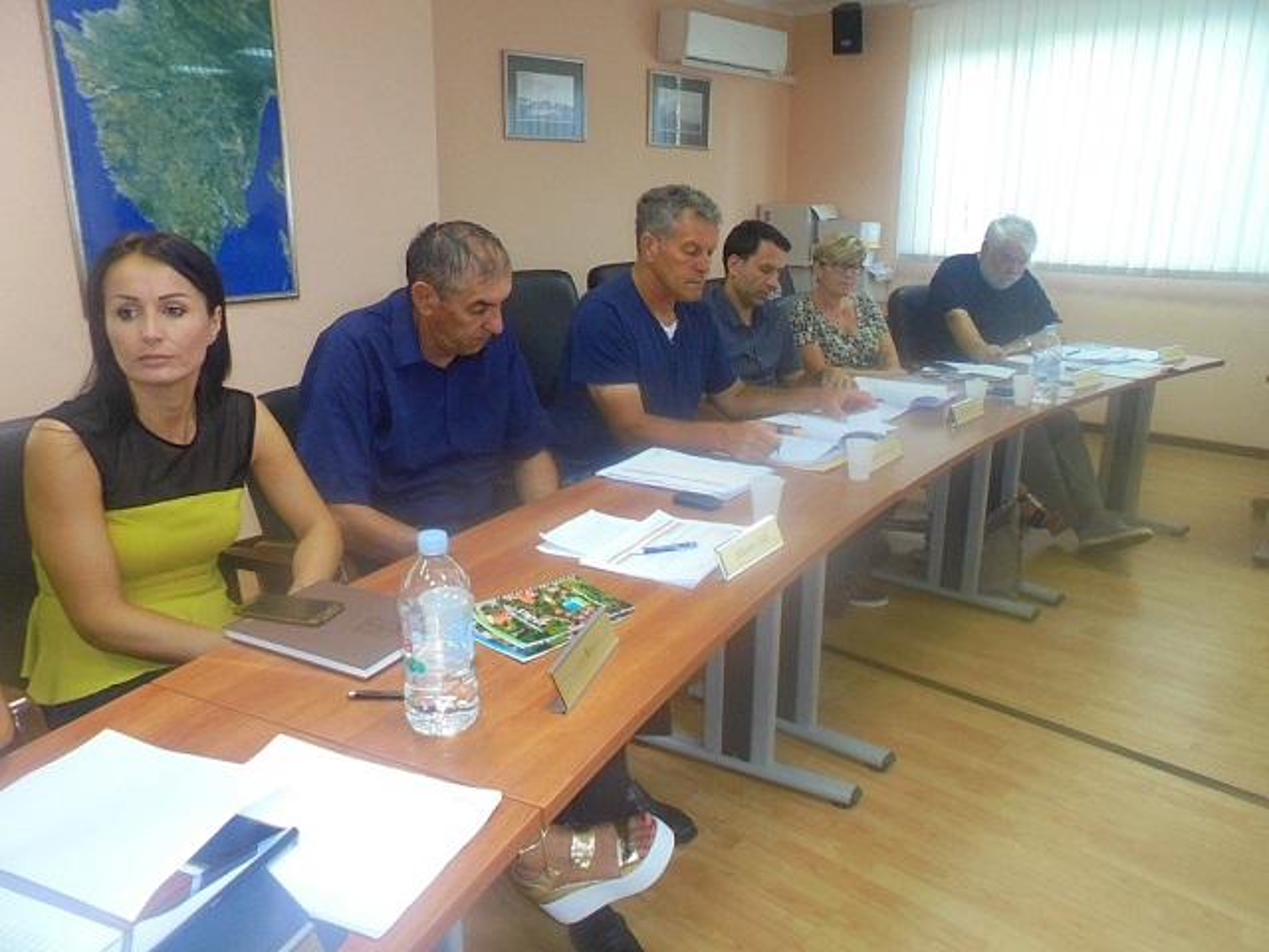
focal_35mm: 26
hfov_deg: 67.3
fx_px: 953
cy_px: 476
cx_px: 634
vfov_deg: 53.1
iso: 400
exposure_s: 1/30
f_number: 3.5
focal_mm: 4.6
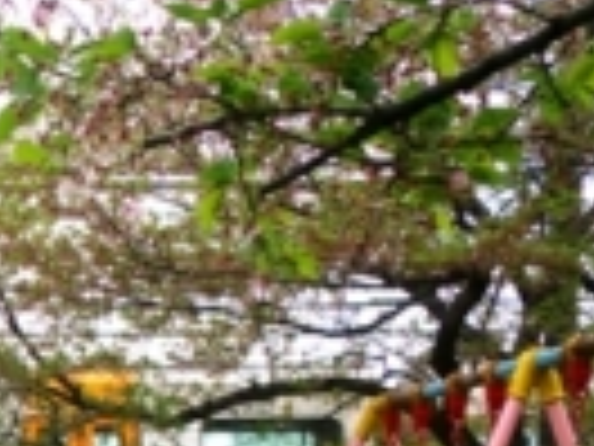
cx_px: -328
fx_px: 2042
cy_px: 577
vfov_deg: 12.1
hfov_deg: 15.2
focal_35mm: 119
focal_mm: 6.3
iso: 64
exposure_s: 1/400
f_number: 3.1
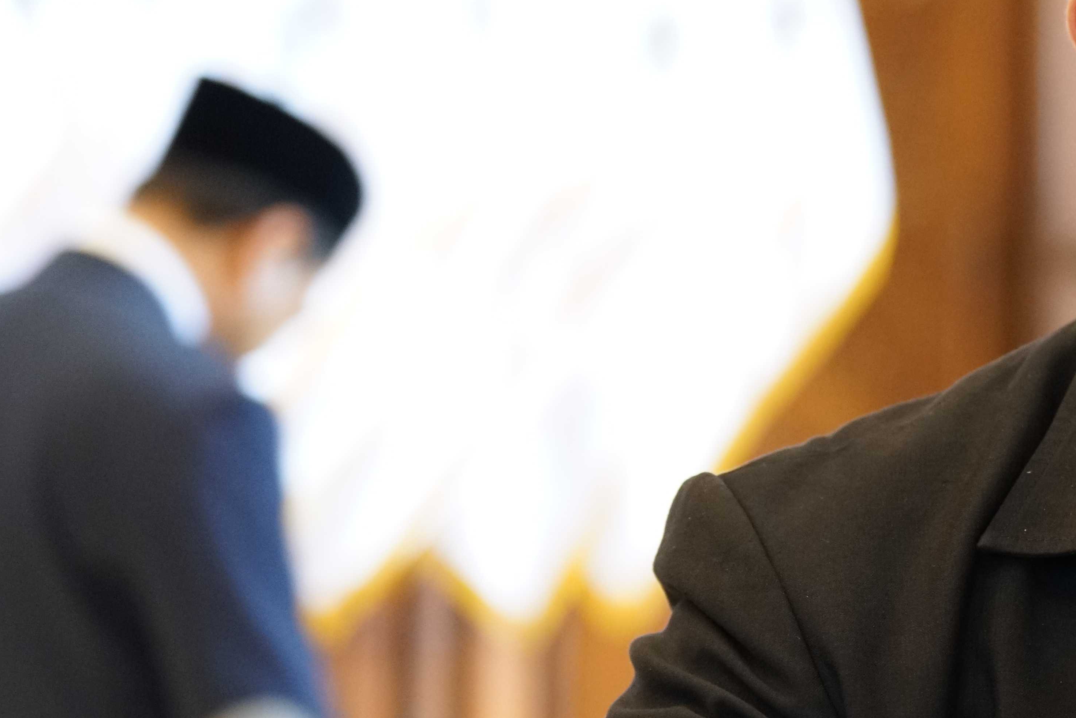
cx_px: 1319
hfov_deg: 9.6
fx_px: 6307
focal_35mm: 211
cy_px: 484
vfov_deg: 6.5
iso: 2500
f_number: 2.8
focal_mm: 78
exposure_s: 1/125
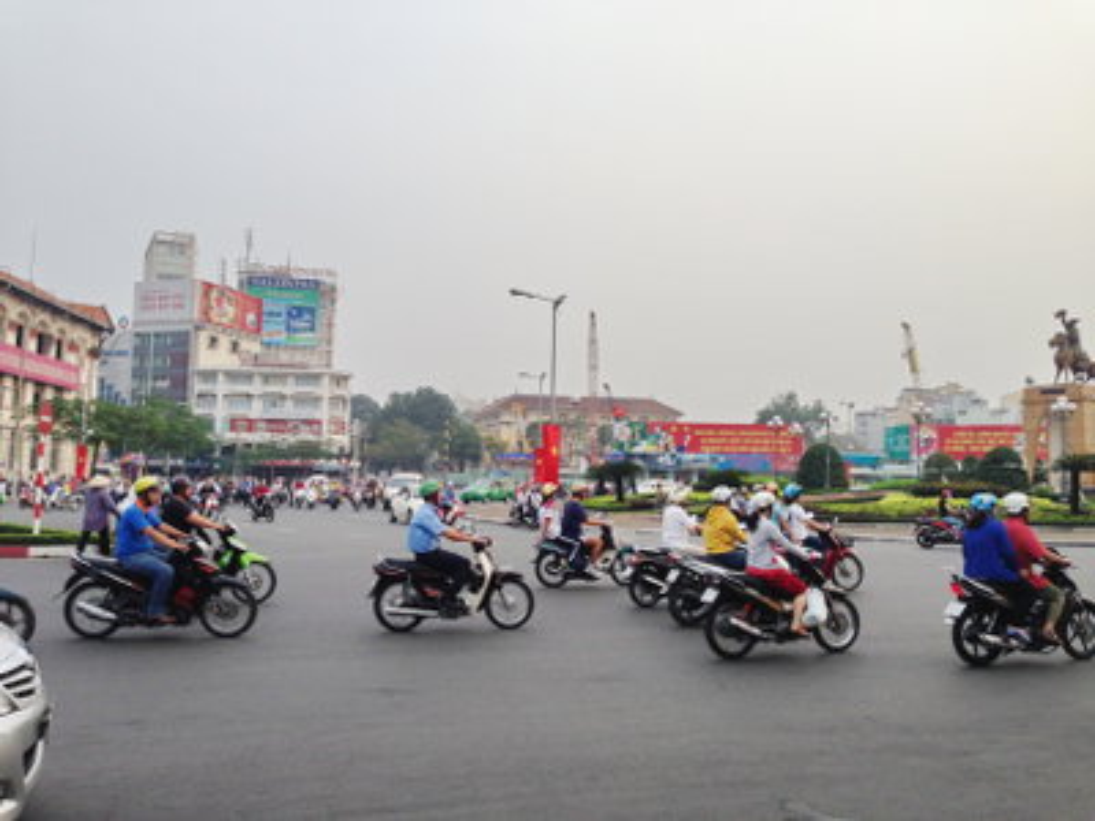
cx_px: 548
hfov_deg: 55.4
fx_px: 1044
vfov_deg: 42.9
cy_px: 410
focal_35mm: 33
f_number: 2.4
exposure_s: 1/207
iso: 50
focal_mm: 4.12
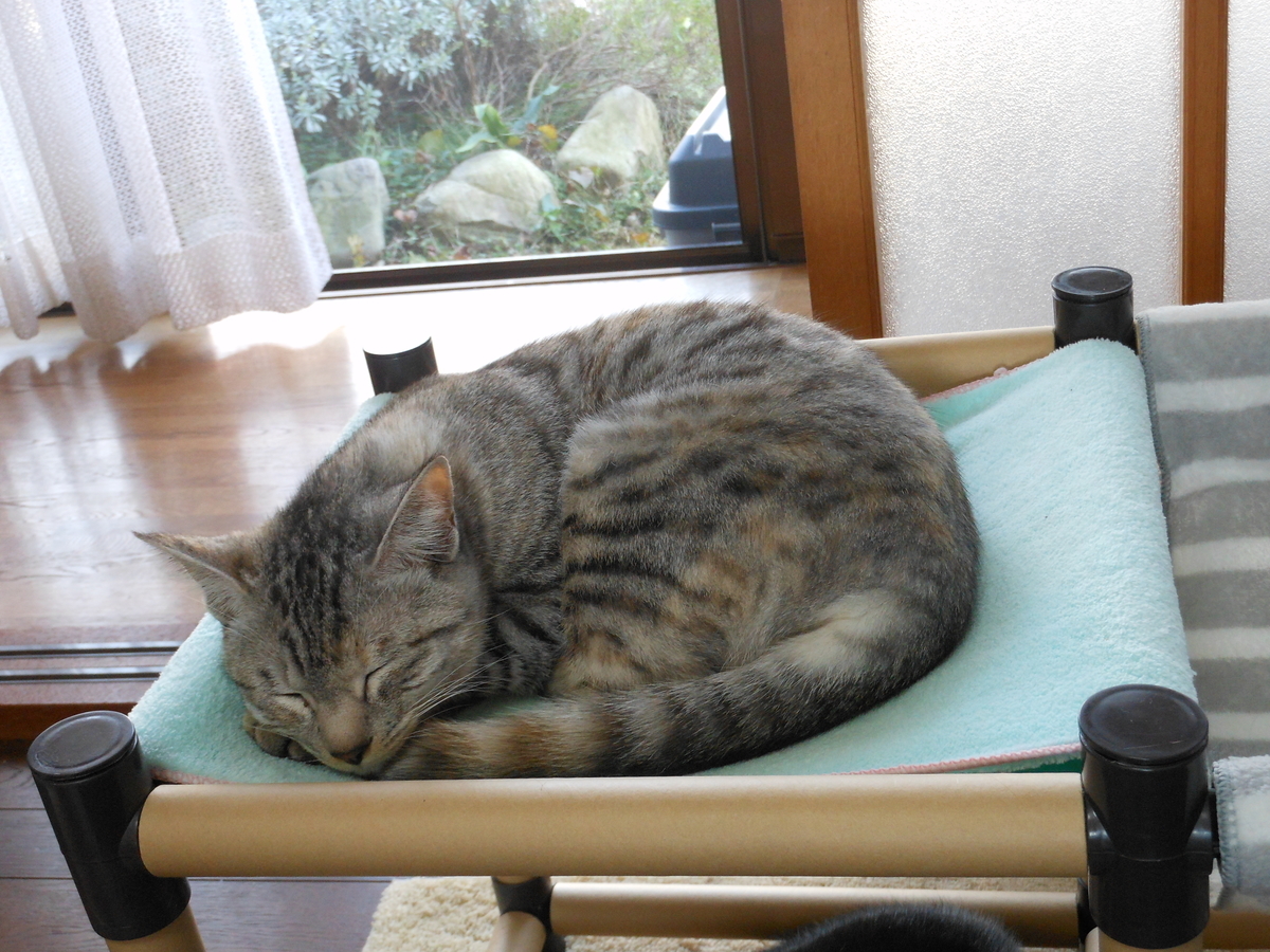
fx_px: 1651
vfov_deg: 32.2
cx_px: 635
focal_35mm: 45
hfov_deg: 42.1
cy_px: 476
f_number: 4.6
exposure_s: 1/30
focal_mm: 8.1
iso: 250
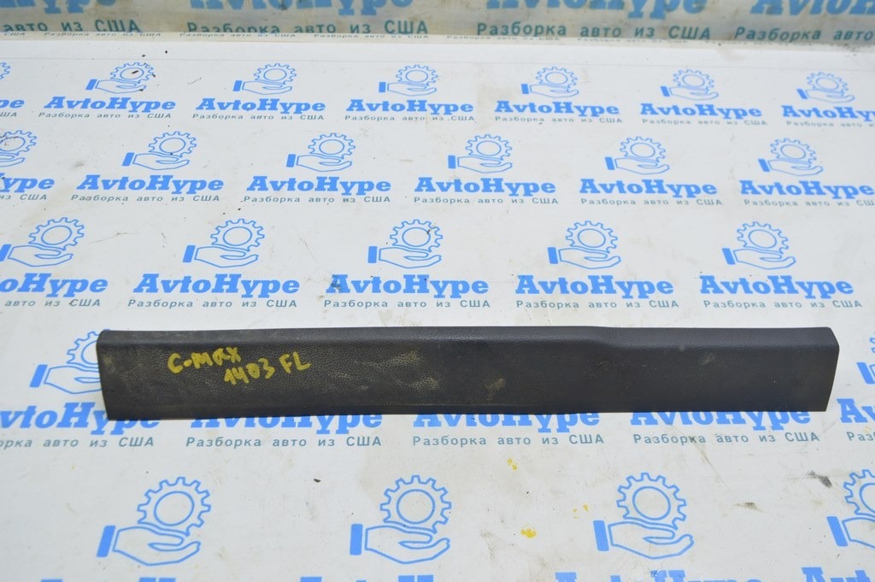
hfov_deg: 57.3
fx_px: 801
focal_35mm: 33
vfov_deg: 39.9
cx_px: 438
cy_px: 291
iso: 400
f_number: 5.6
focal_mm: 22
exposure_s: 1/20
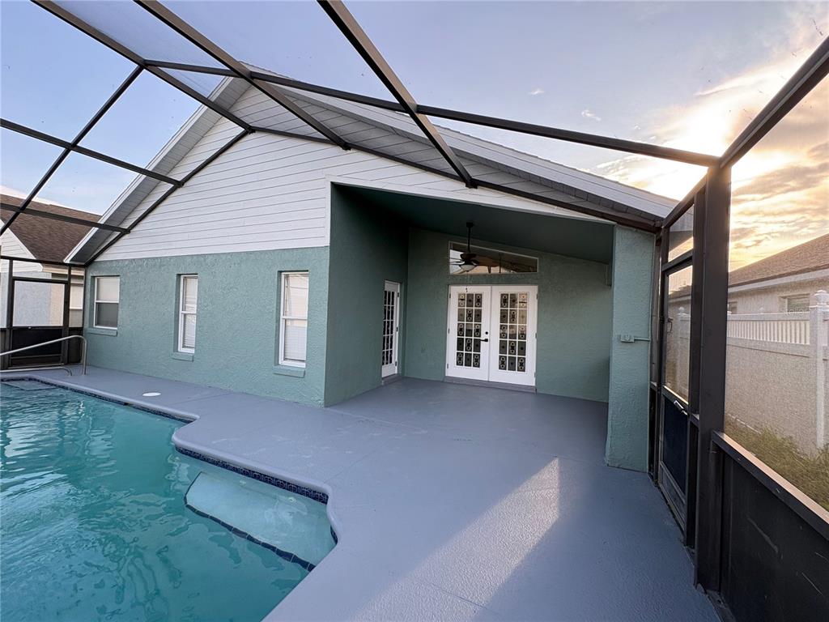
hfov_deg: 102.1
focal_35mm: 14
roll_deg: -2.2
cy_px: 311
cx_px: 414
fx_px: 335
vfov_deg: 85.7
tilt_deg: +1.6
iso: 40
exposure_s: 1/99
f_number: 2.2
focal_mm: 2.22
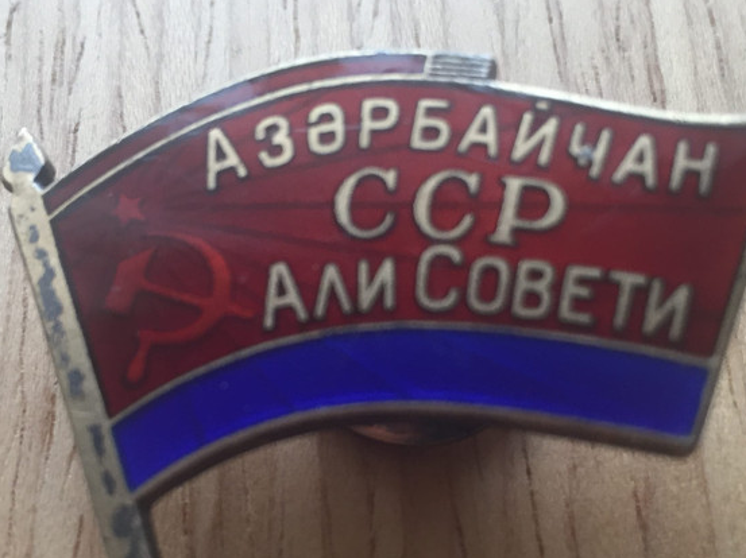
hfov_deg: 34.4
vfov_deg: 25.9
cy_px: 392
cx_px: 350
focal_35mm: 56
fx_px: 1206
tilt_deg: -65.3
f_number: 2.2
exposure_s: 1/33
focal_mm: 4.15
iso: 50
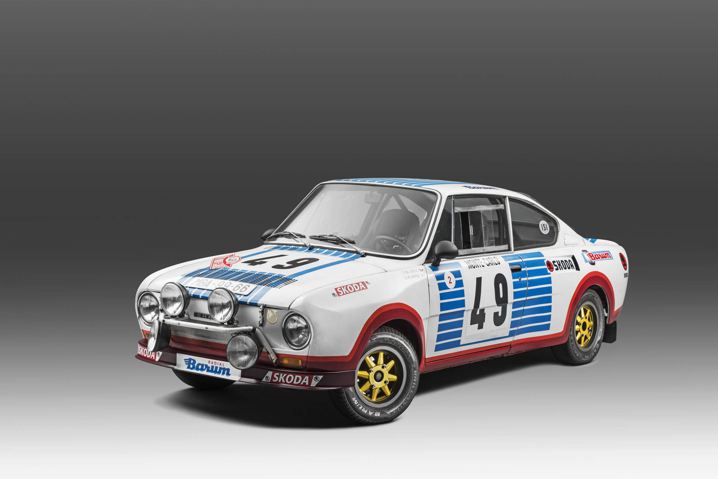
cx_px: 355
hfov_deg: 28.5
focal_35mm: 71
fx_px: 1416
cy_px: 241
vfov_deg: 19.2
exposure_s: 1/1.25
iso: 100
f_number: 14
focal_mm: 70
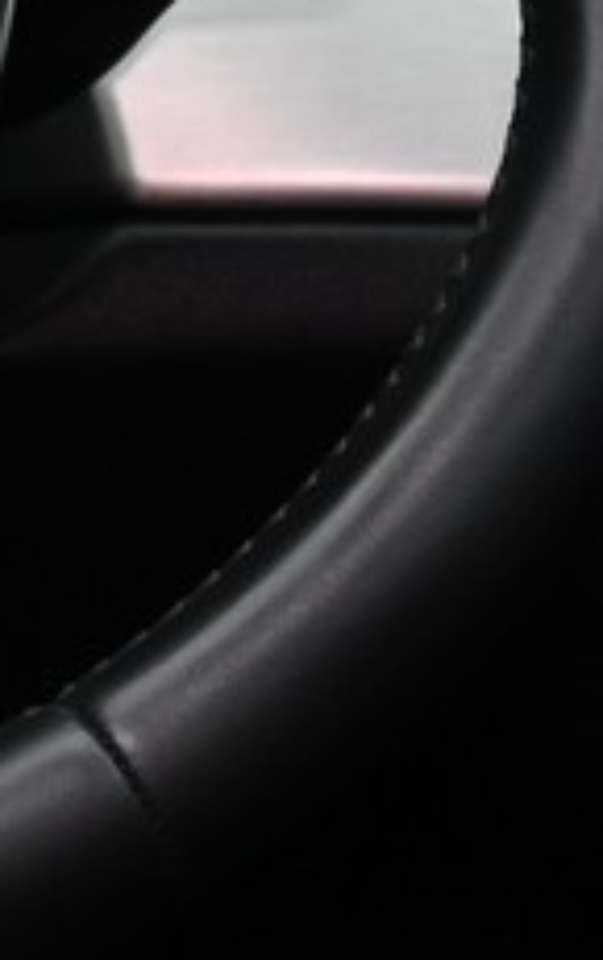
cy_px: -202
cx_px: -665
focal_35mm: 218
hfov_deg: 5.9
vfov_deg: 9.5
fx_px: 5714
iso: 400
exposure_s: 1/60
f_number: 5.6
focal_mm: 30.5
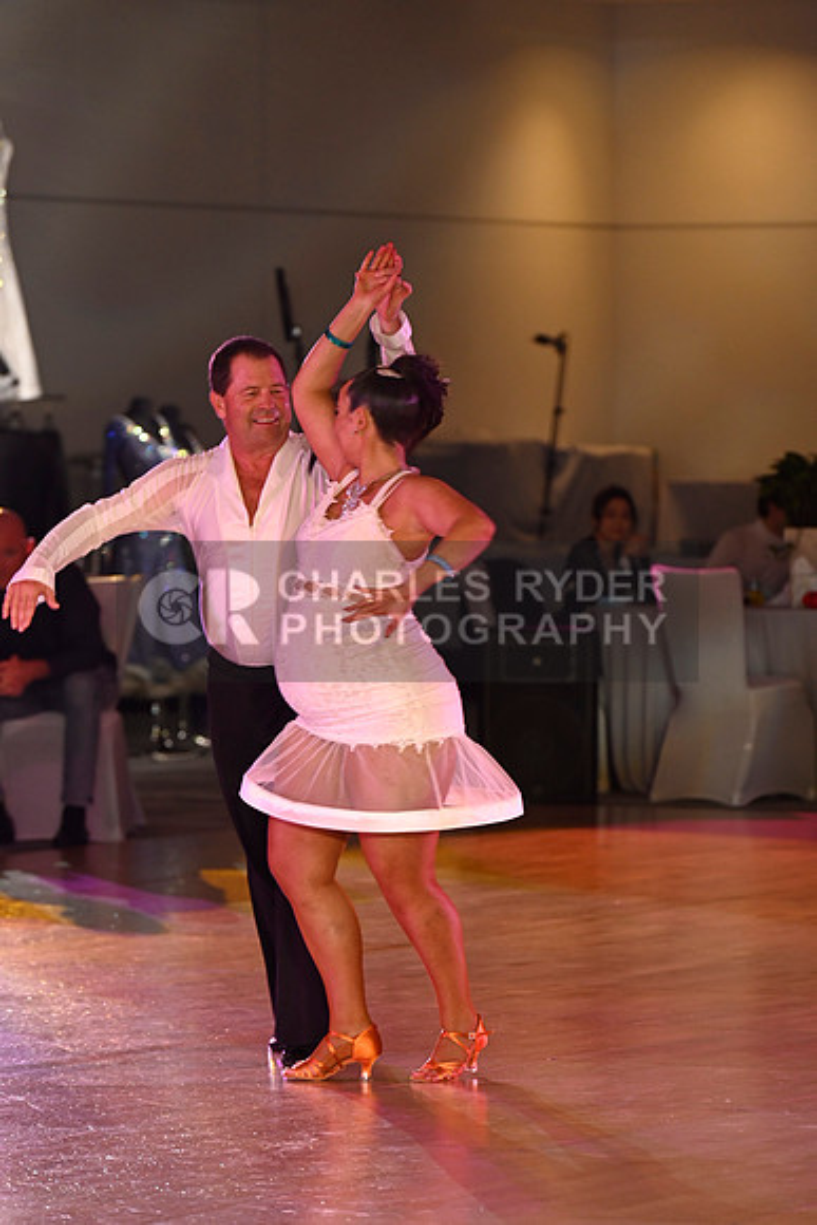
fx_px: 6804
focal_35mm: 200
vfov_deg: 10.3
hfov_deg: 6.9
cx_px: 408
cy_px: 612
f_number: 5
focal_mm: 200
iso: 2000
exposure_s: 1/200
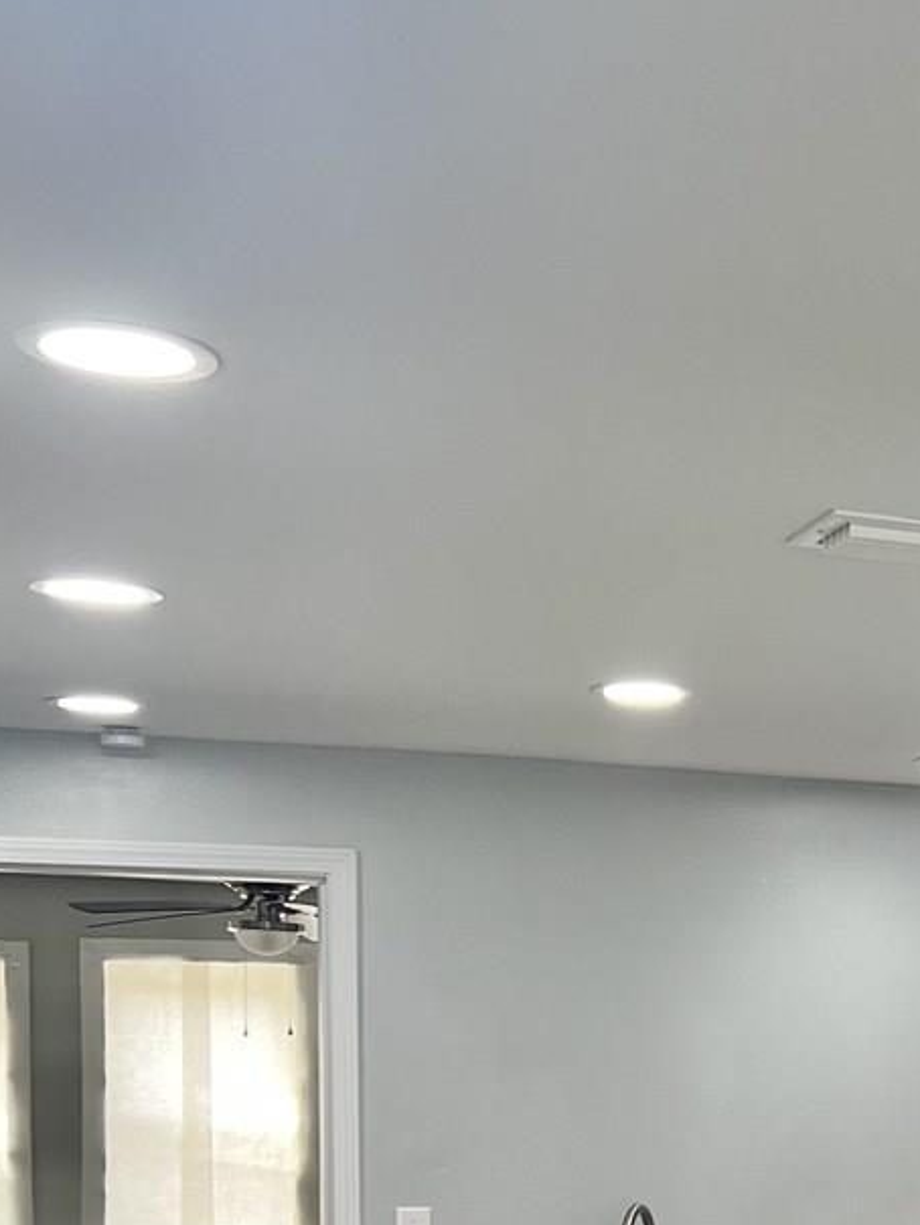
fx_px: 2338
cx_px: 1058
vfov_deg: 27.7
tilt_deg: -3.0
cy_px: 1213
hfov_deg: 21.0
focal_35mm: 66
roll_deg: -1.9
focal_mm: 5.7
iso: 80
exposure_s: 1/120
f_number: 1.5
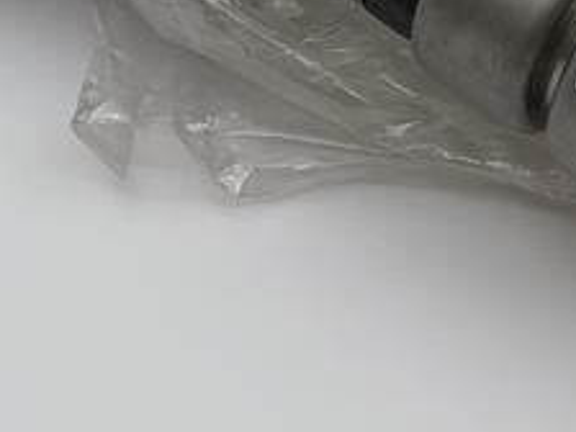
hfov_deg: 6.9
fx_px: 4759
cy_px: 59
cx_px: 334
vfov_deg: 5.2
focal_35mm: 286
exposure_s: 1/199
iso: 20
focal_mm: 7.5
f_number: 2.2
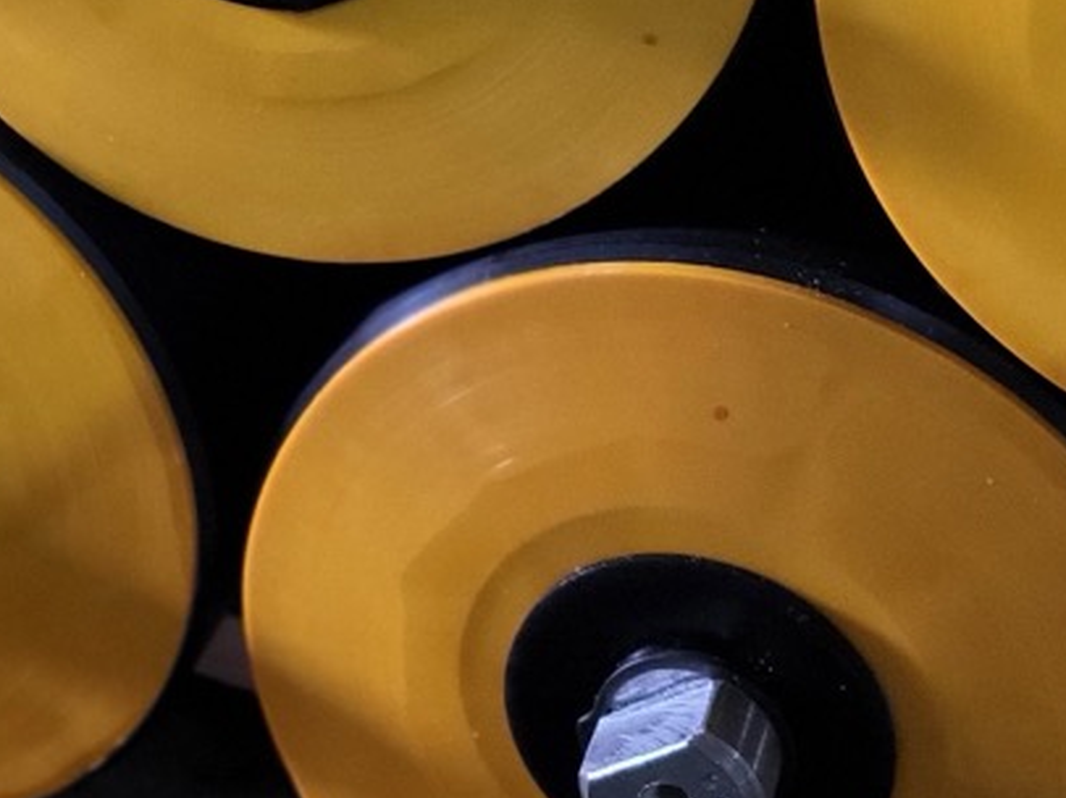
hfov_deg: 23.6
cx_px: 260
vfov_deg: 17.3
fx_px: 2524
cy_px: -100
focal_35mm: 82
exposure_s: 1/25
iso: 500
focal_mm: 5.4
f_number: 1.8
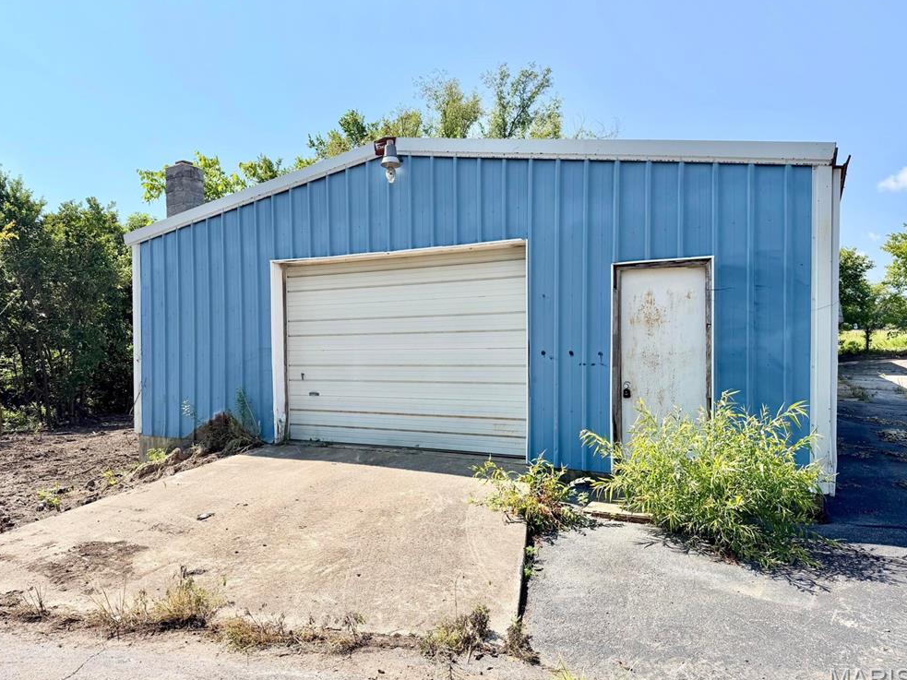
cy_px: 344
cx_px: 448
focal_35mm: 25
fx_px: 655
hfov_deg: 69.4
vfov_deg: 54.9
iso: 80
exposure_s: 1/3953
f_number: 1.78
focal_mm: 6.76
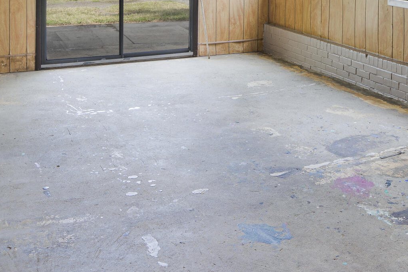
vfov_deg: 24.3
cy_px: -101
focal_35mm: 47
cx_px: 257
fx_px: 533
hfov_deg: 41.6
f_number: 9
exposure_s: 1.6
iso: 100
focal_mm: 16
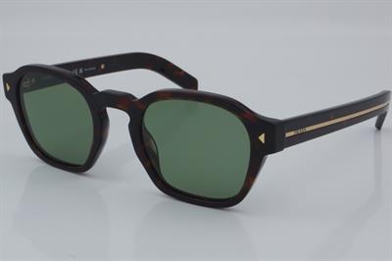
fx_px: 816
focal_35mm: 75
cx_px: 196
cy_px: 130
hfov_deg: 27.0
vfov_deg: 18.2
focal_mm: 50
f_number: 32
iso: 100
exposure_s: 1/4
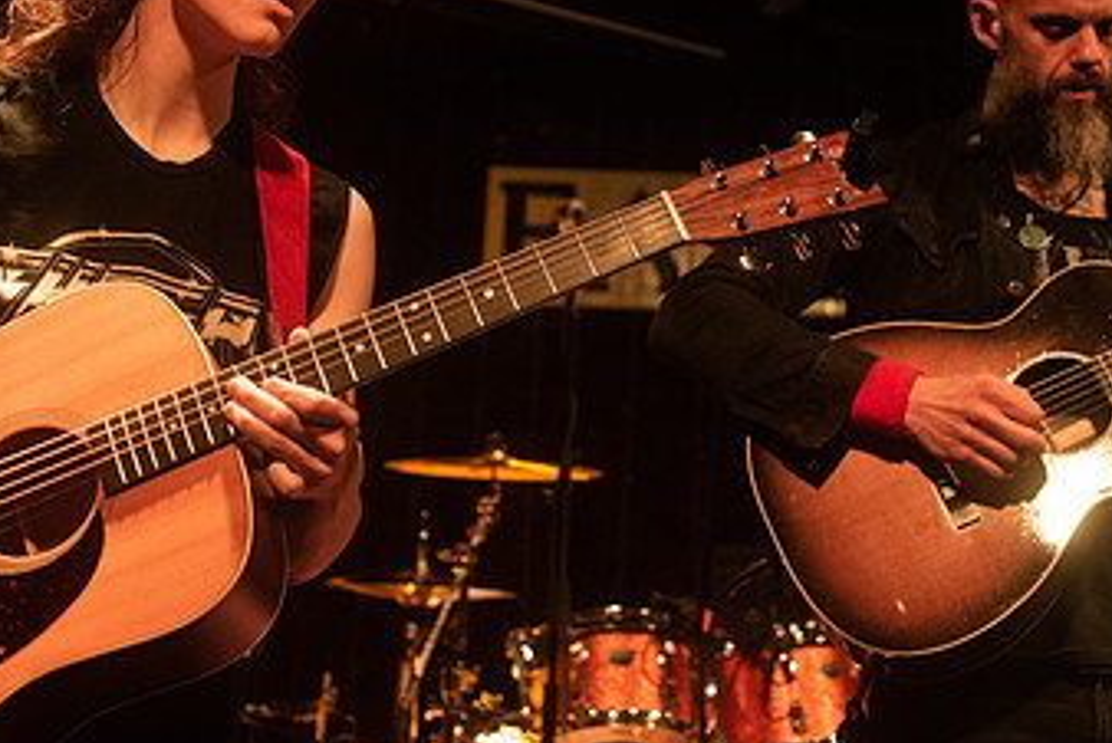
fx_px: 1855
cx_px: 655
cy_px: 228
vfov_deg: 22.5
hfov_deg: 33.3
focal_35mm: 60
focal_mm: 35
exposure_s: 1/160
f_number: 3.2
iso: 3200
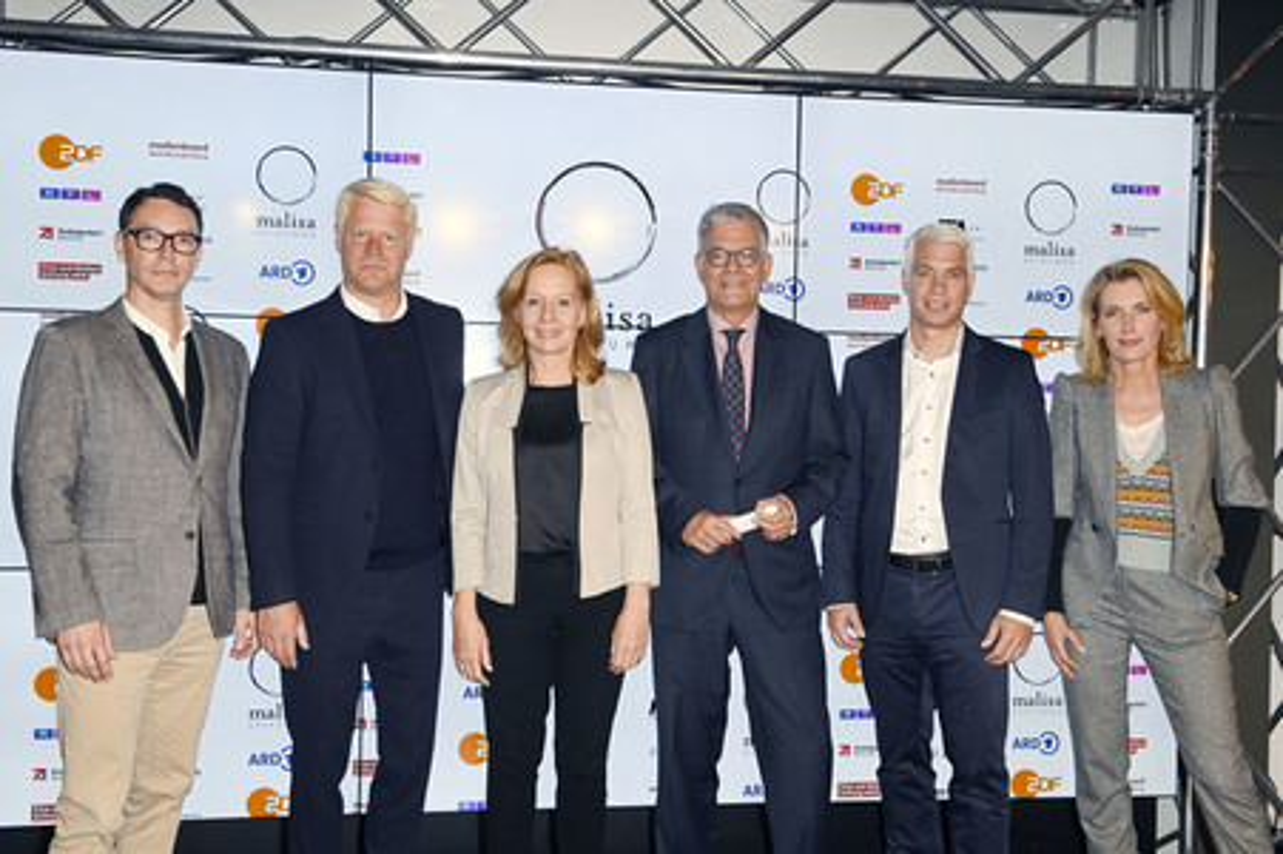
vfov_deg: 35.0
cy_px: 427
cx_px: 642
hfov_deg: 50.7
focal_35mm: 38
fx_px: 1353
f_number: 5.6
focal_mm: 38
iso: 400
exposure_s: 1/160
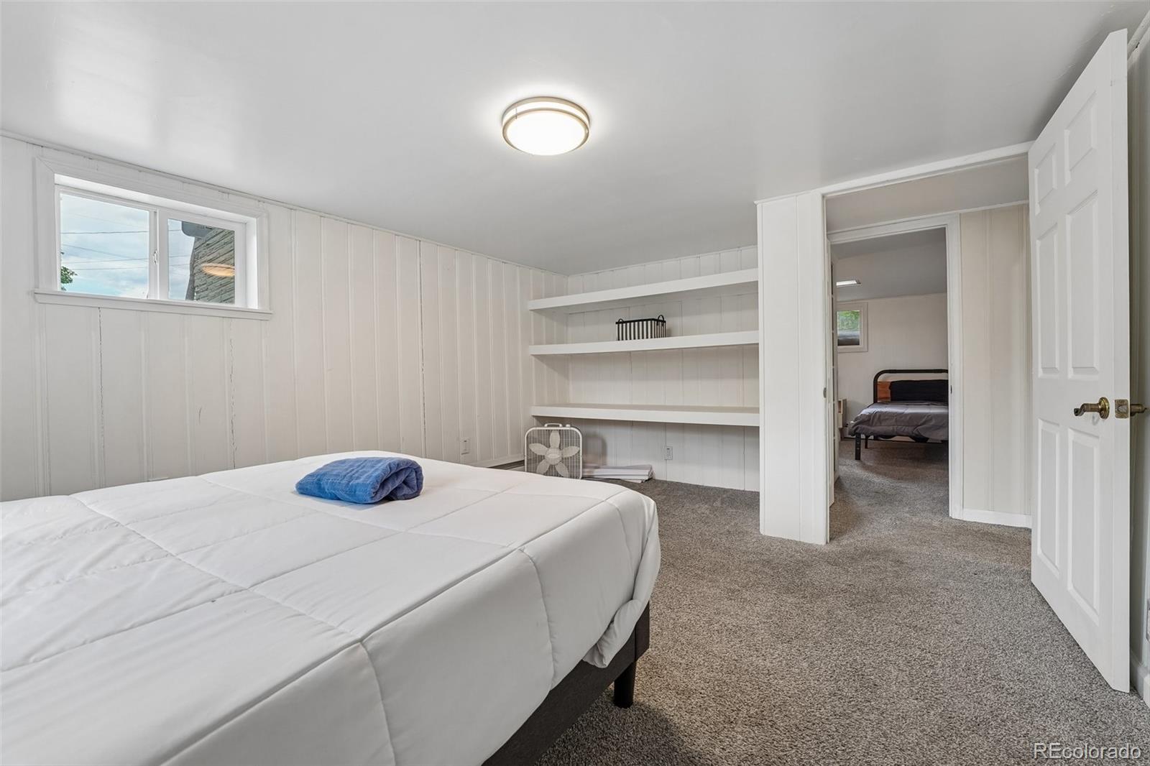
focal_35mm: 14
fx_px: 447
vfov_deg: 81.2
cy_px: 383
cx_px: 575
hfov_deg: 104.3
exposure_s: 1/13
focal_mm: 14
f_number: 8
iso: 400
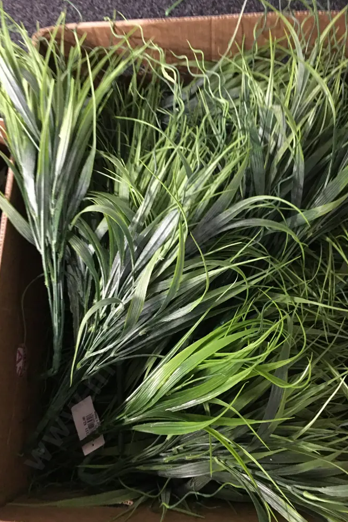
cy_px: 255
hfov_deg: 42.3
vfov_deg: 60.3
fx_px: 449
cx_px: 191
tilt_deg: -74.8
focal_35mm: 31
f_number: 2.2
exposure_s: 1/4
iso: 100
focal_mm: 4.15
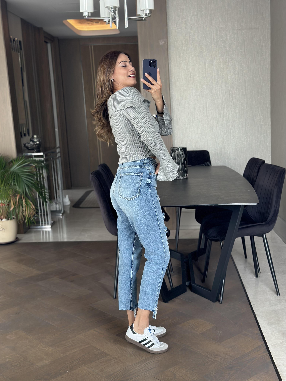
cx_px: 143
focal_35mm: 48
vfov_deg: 39.7
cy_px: 190
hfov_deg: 30.3
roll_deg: +3.3
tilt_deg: -17.9
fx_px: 529
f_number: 1.78
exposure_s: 1/62
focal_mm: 6.86
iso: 125
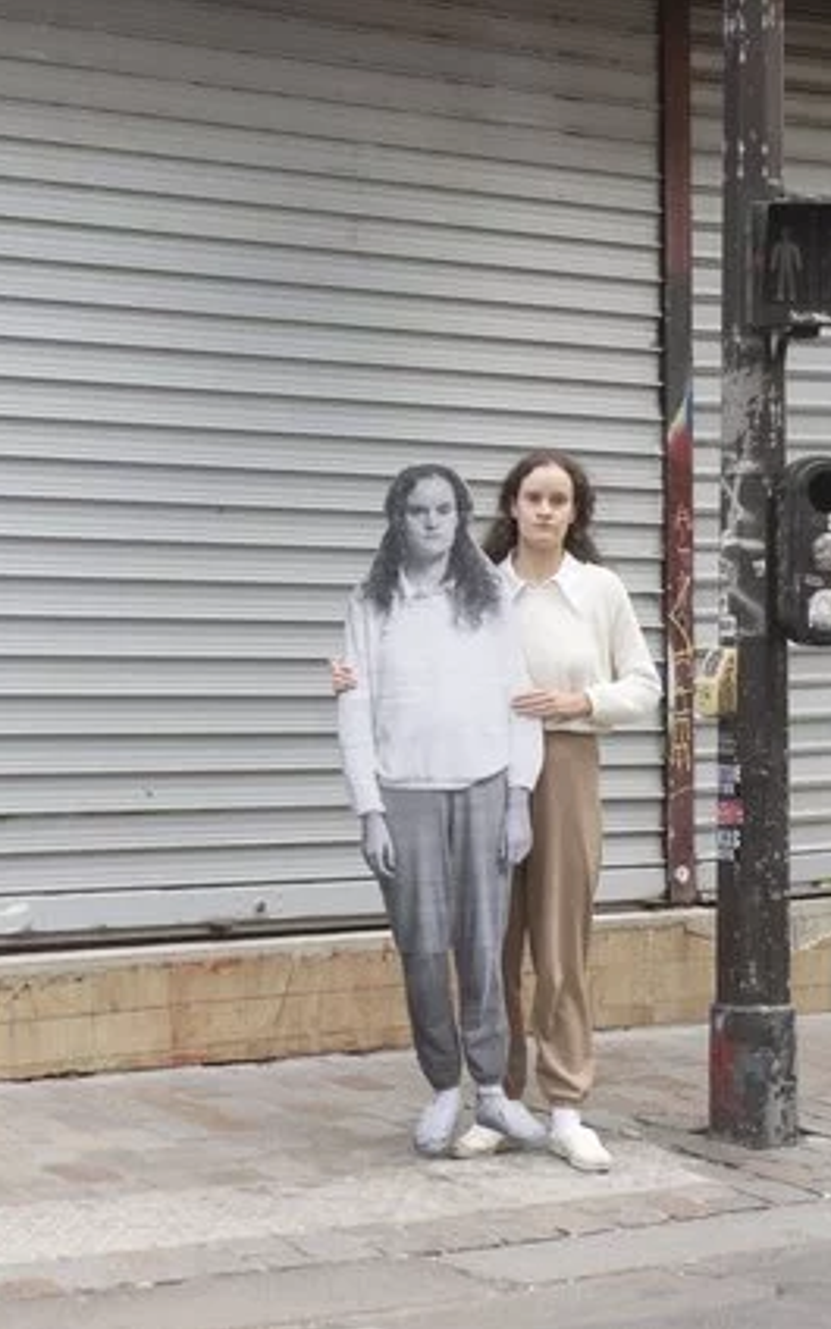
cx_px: 282
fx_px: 2790
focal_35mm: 77
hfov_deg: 16.9
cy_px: 666
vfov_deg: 26.8
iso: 640
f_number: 3.2
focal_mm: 50
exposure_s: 1/3200
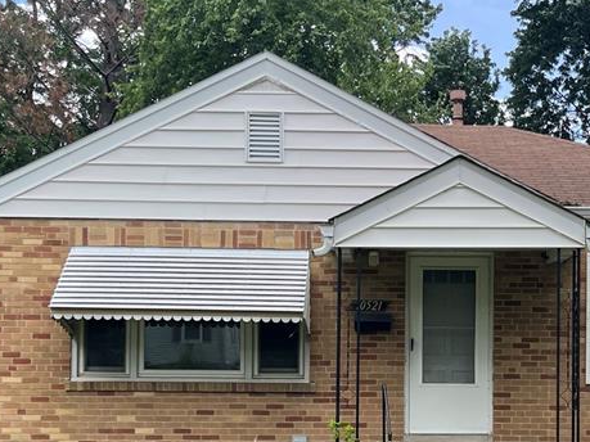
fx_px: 988
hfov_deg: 32.8
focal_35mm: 58
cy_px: 360
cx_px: 418
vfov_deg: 24.8
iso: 50
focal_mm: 5.1
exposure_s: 1/1066
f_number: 1.6
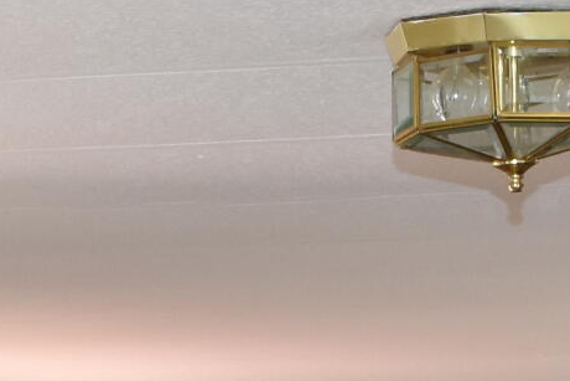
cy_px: 1038
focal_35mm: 176
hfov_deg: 11.6
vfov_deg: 7.2
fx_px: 2787
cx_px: 444
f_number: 5
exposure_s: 1/200
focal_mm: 18
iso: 450
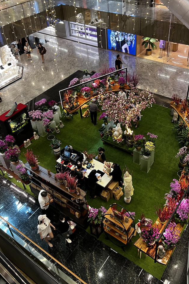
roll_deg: +3.2
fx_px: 268
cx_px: 107
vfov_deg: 55.5
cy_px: 117
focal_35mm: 34
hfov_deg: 38.8
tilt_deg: -37.8
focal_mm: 5.7
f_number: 1.5
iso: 100
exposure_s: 1/50
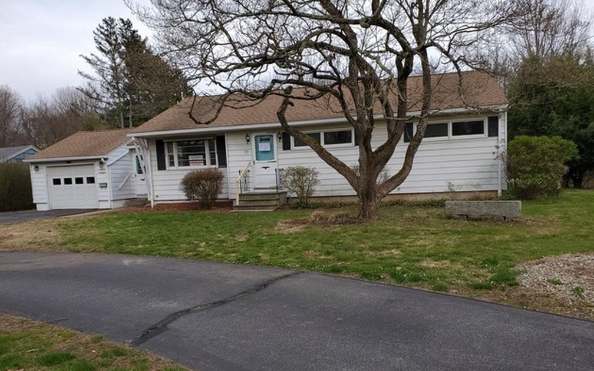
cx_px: 296
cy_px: 221
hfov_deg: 66.5
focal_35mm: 28
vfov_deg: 44.3
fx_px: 453
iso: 50
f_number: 2.4
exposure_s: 1/488
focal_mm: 4.3
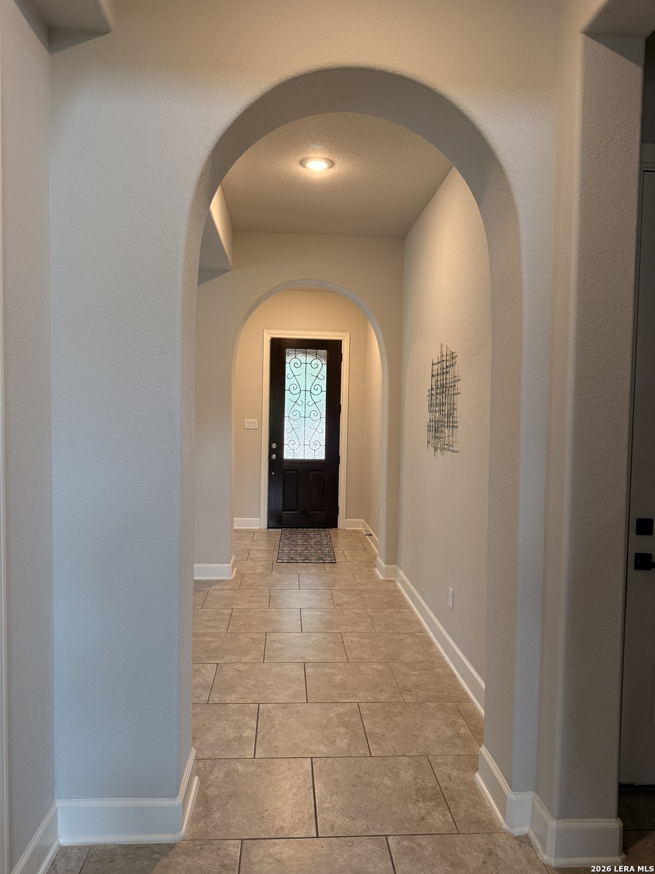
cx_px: 328
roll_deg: -1.7
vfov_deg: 71.6
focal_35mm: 24
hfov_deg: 56.8
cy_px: 437
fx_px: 606
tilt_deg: -1.2
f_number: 1.78
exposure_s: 1/60
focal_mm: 6.76
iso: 200
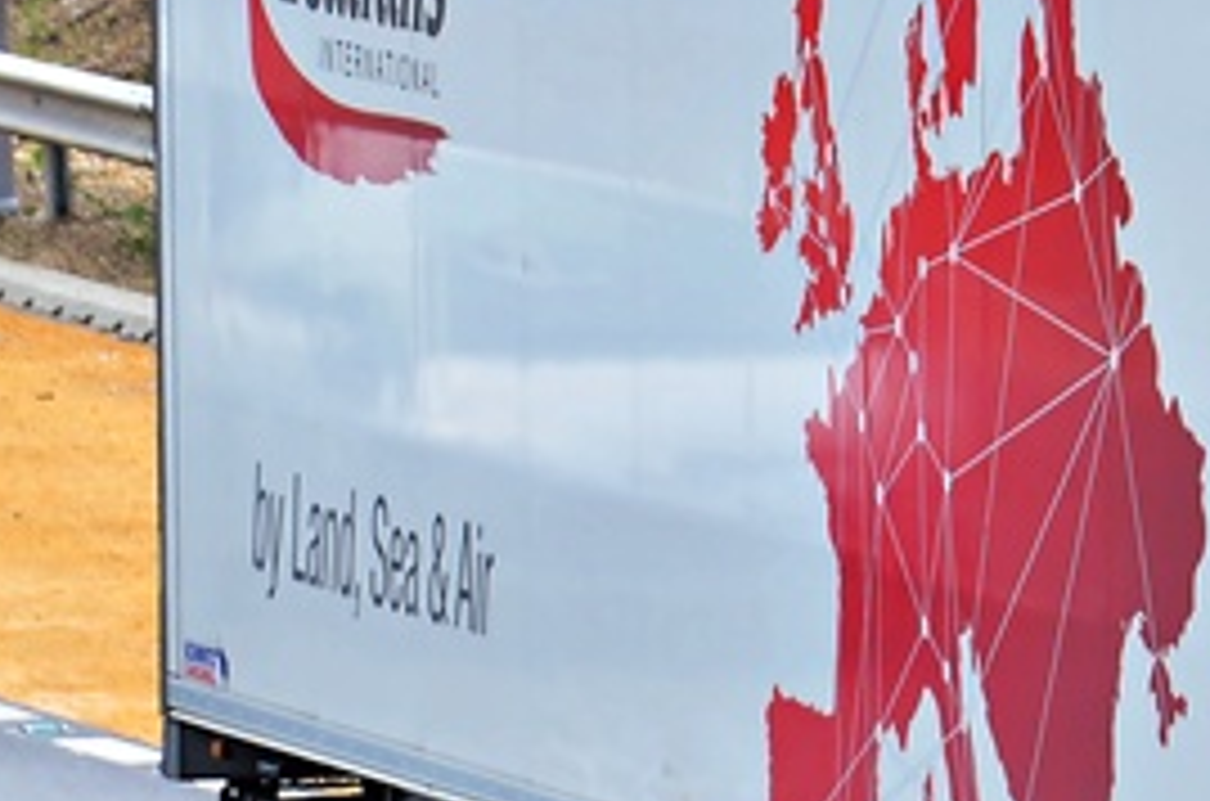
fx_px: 29910
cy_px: 616
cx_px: 1511
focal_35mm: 892
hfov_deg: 2.3
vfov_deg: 1.5
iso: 200
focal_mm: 200
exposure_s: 1/500
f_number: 6.3
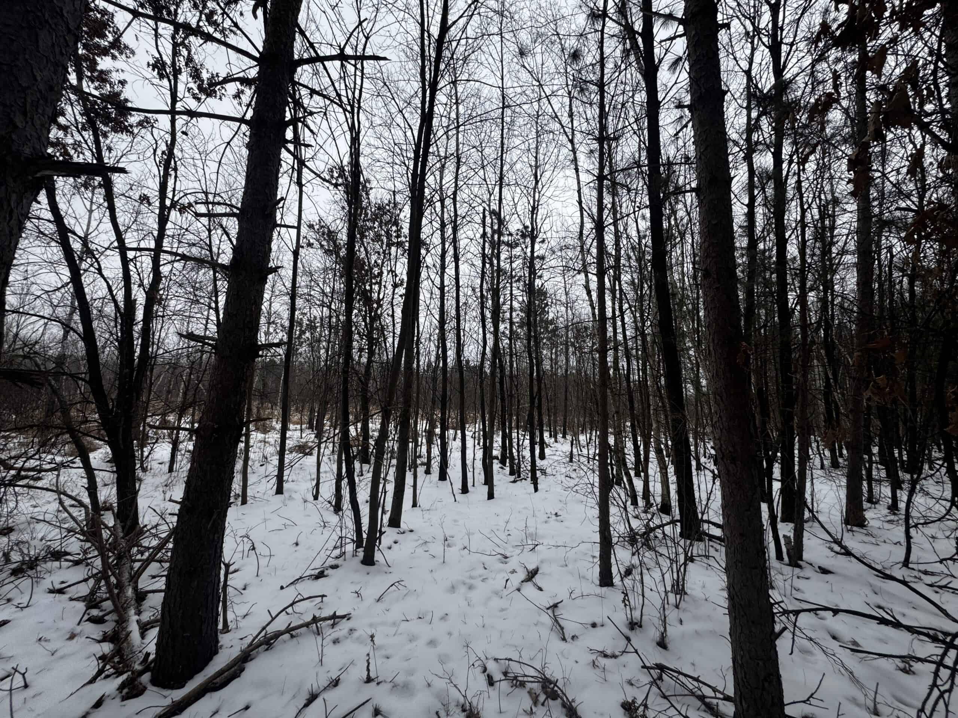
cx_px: 479
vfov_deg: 85.7
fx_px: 387
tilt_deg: +6.8
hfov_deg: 102.1
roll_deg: -1.2
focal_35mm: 14
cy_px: 359
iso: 40
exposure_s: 1/272
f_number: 2.2
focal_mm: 2.22
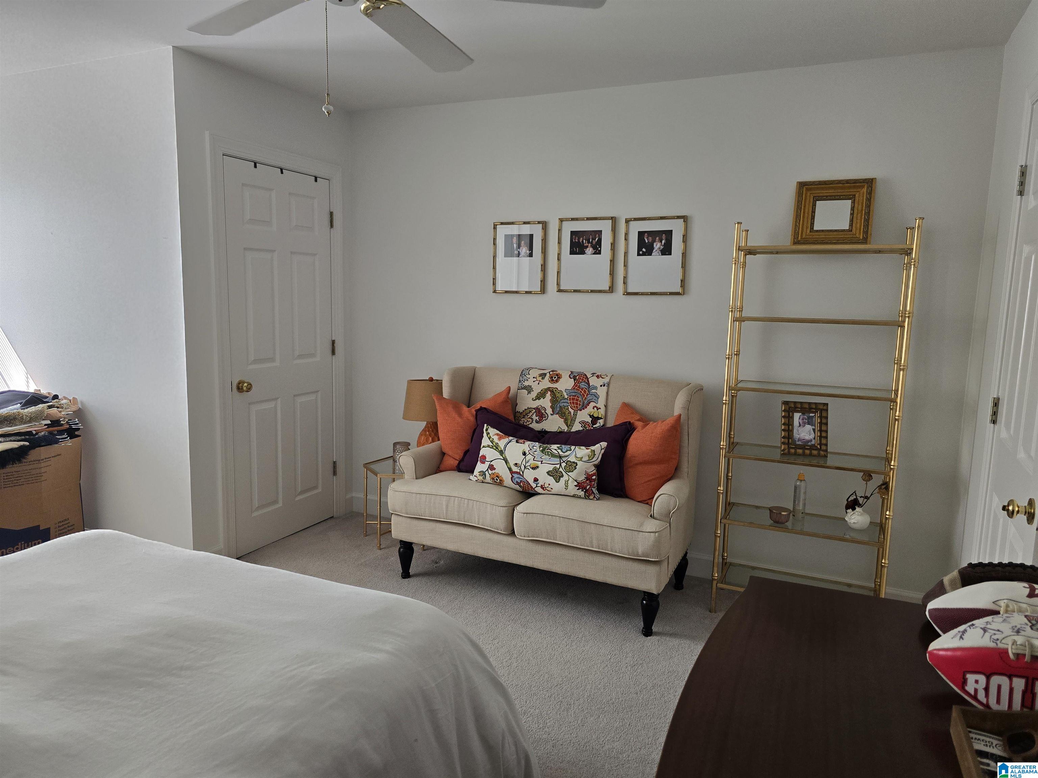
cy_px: 389
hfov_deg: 73.9
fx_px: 690
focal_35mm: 23
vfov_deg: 58.9
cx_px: 519
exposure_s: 1/180
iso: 160
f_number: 1.7
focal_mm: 6.3
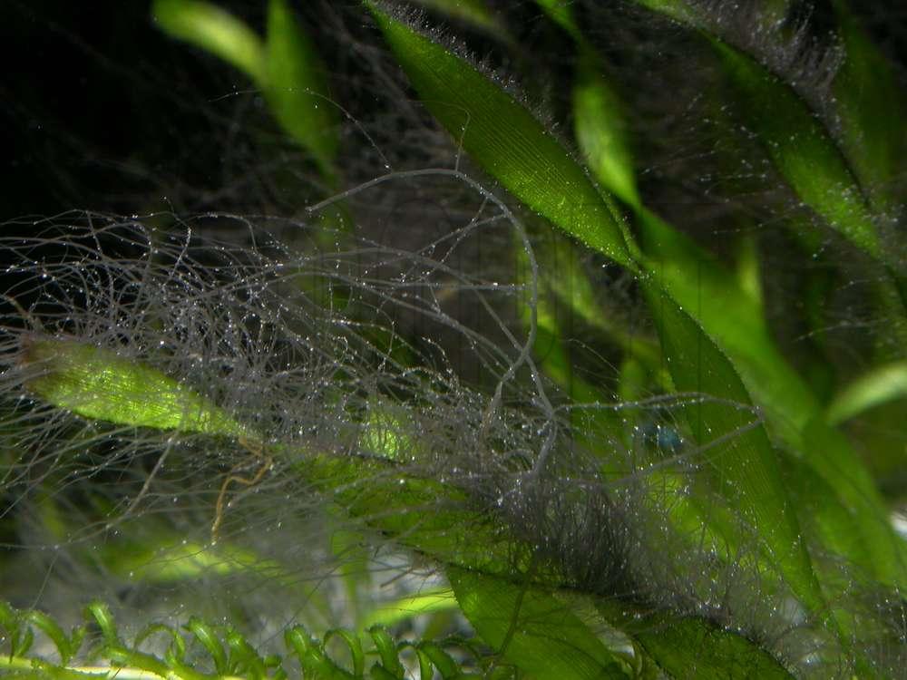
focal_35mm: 81
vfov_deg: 18.2
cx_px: 454
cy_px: 340
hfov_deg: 24.1
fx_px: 2122
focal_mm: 16.9
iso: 100
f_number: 8.1
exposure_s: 1/500
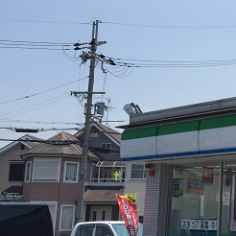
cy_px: 130
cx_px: 291
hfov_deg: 23.0
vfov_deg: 25.3
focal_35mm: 68
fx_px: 525
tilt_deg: +9.9
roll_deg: -2.5
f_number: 2.2
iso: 32
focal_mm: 4.15
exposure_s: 1/2326
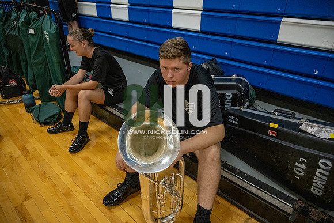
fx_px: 223
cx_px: 167
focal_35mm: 24
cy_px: 112
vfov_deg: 53.2
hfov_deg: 73.7
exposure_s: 1/800
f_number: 4
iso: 6400
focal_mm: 24
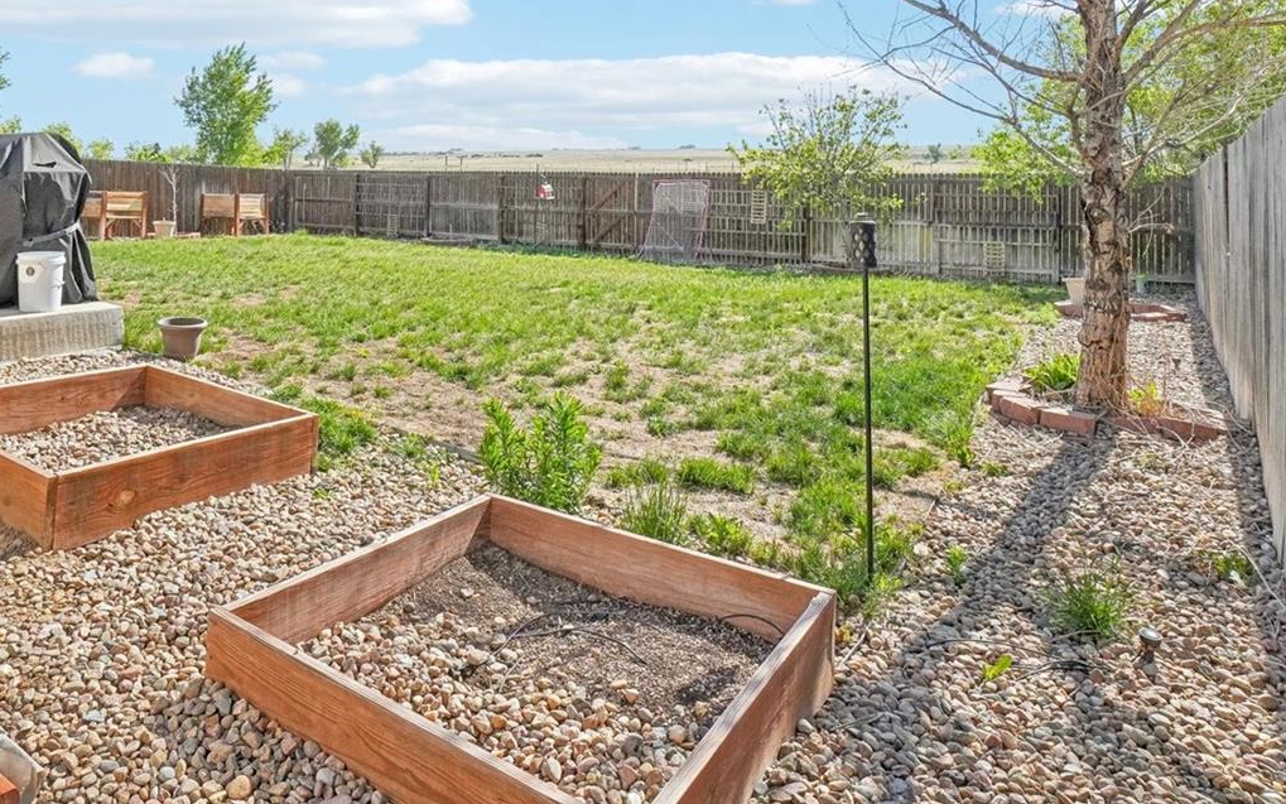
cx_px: 449
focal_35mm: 24
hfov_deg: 73.0
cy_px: 197
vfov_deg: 49.0
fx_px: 841
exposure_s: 1/1600
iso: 400
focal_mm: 10
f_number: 8
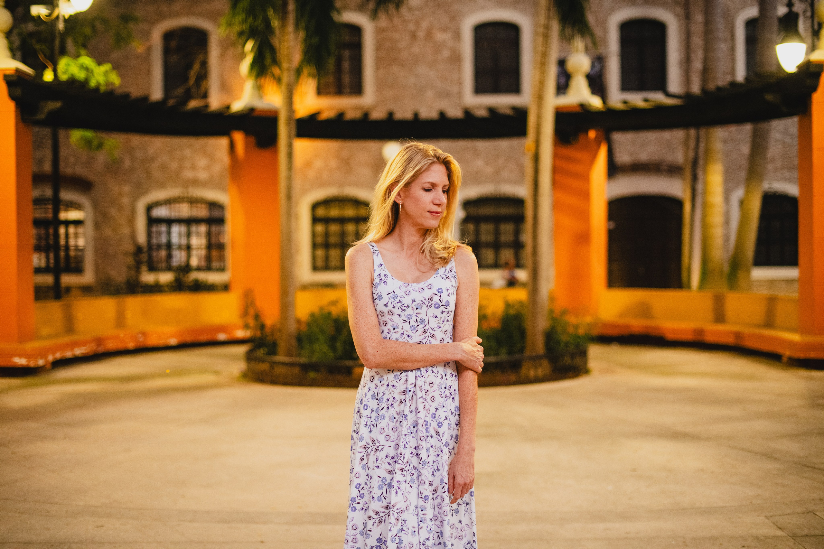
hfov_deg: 38.6
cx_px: 401
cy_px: 267
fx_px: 1175
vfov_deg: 26.3
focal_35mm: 51
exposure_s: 1/320
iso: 3200
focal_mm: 50
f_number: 2
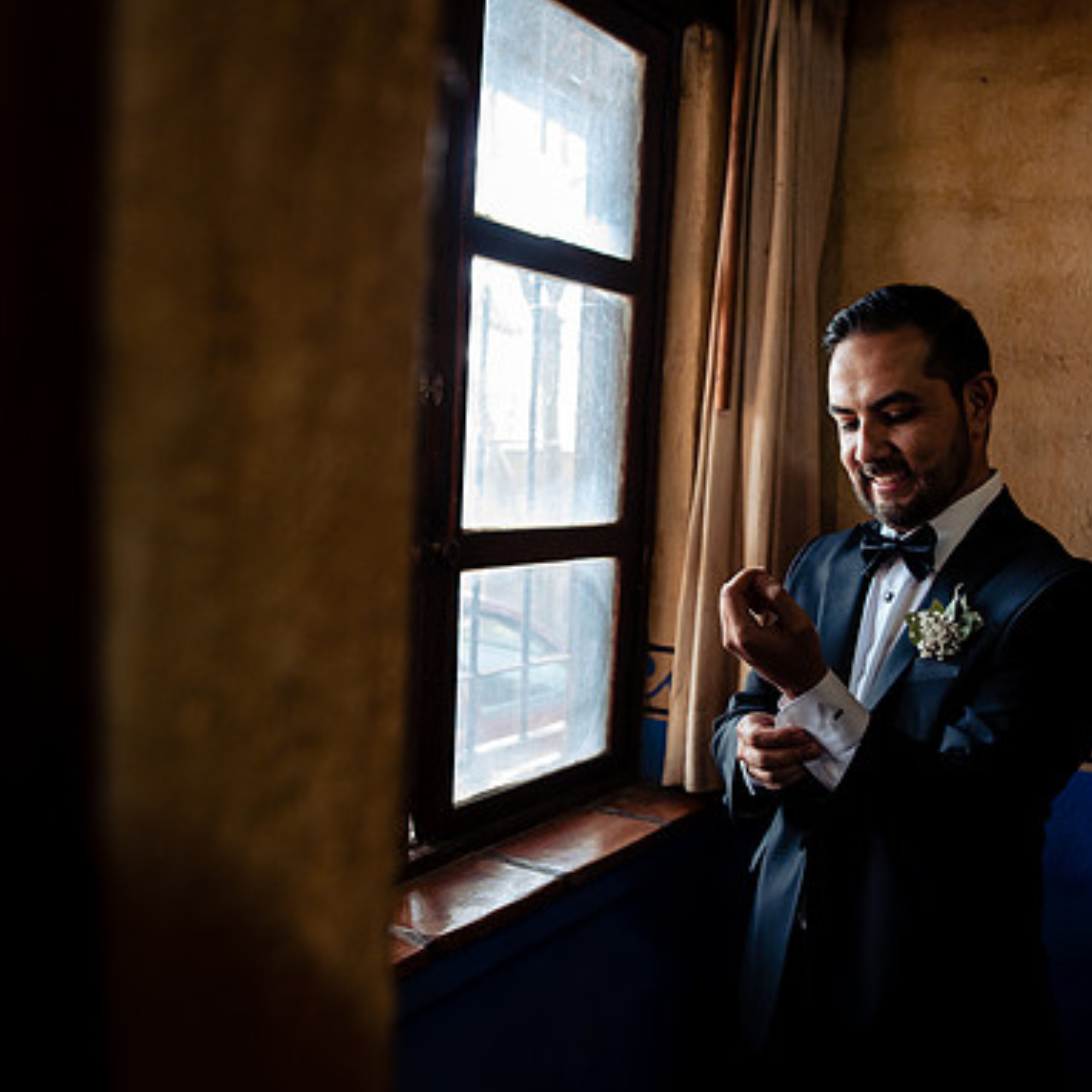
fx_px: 1106
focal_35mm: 31
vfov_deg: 52.5
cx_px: 626
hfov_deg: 52.3
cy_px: 547
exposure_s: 1/100
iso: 800
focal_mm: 24
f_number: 3.5
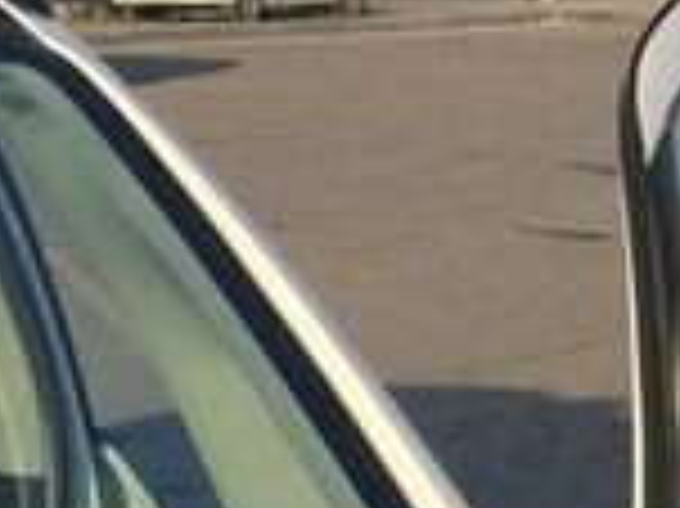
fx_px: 2493
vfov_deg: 11.6
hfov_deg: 13.1
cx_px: -748
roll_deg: +1.5
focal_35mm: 127
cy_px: 425
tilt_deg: -9.7
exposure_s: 1/693
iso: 25
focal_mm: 4.15
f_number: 2.2
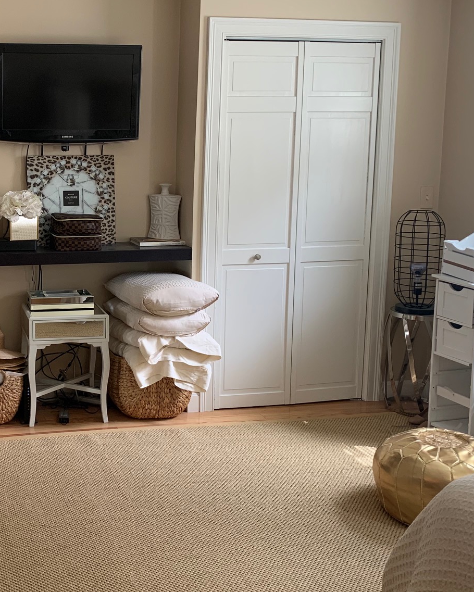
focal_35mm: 45
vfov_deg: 41.1
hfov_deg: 32.1
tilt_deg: -8.0
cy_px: 257
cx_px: 64
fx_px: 789
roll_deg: -0.1
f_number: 1.8
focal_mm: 4.25
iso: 80
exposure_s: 1/60
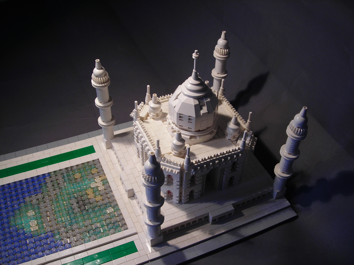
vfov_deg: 37.7
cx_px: 177
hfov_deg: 49.0
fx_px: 389
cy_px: 132
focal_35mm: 38
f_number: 3.2
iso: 50
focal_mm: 6.3
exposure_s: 1/56.4
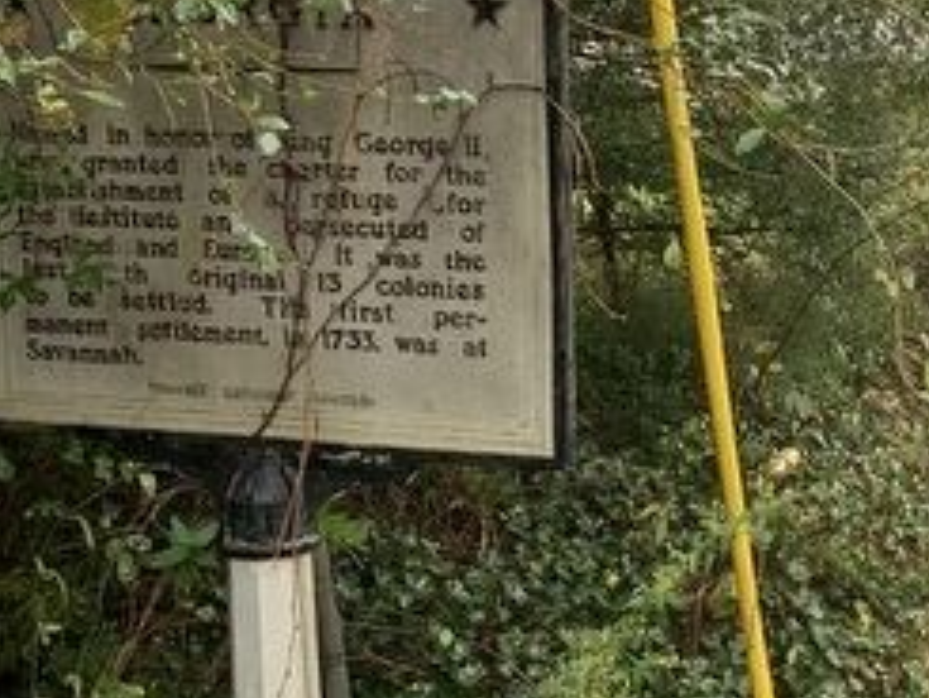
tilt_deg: -0.9
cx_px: 1149
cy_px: 212
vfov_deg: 17.3
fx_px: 2282
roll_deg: +2.7
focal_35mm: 85
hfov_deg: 21.2
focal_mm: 4.25
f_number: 1.8
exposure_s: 1/122
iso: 32
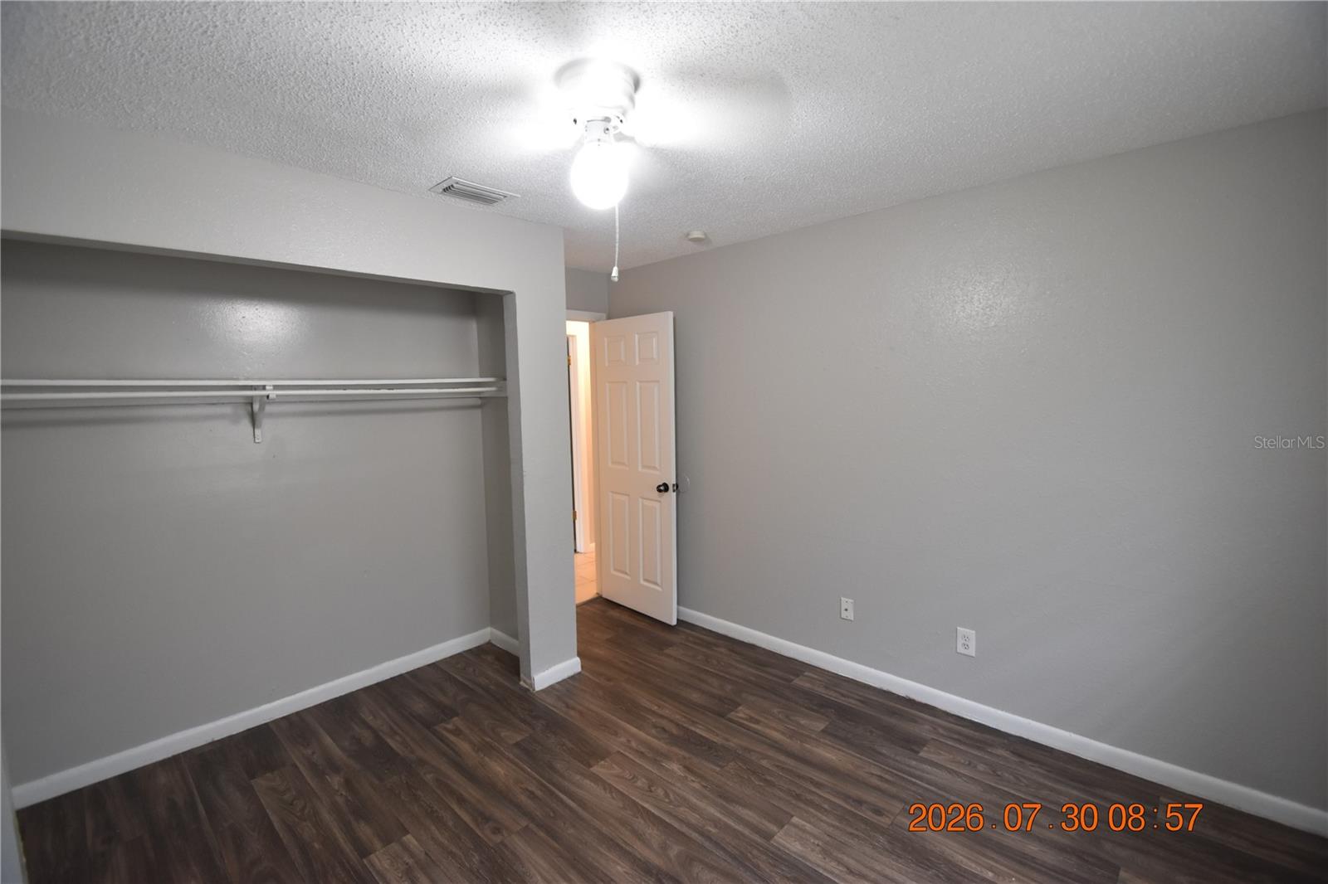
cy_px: 442
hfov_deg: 100.4
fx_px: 553
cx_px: 664
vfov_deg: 77.3
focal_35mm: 15
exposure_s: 1/30
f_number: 3.5
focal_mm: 10
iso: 800
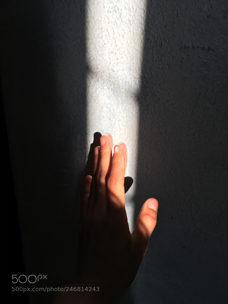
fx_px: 255
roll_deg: -0.7
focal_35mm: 29
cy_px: 152
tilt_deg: -19.8
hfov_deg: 48.2
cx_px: 114
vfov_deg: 61.7
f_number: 2.2
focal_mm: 4.15
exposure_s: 1/120
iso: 40
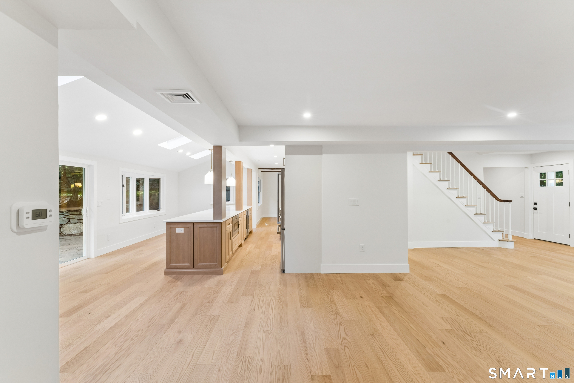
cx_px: 287
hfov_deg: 97.5
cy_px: 192
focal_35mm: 16
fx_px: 252
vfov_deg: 74.4
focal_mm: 15.8
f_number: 13
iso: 400
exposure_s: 1/5
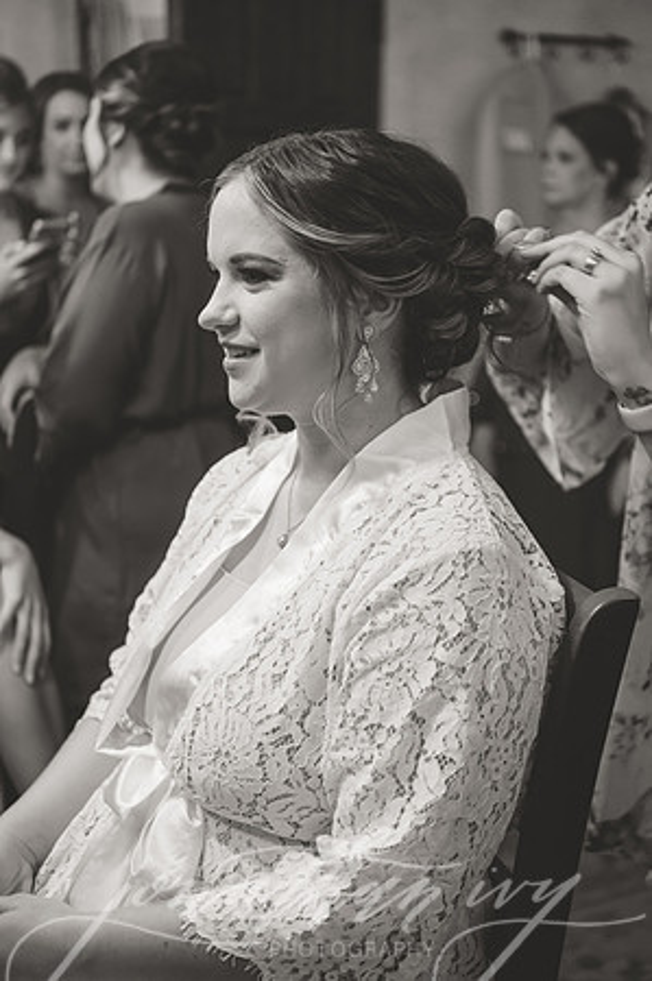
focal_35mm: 48
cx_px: 326
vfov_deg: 41.2
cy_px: 490
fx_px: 1307
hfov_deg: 28.0
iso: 2000
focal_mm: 48
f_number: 2.8
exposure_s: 1/125
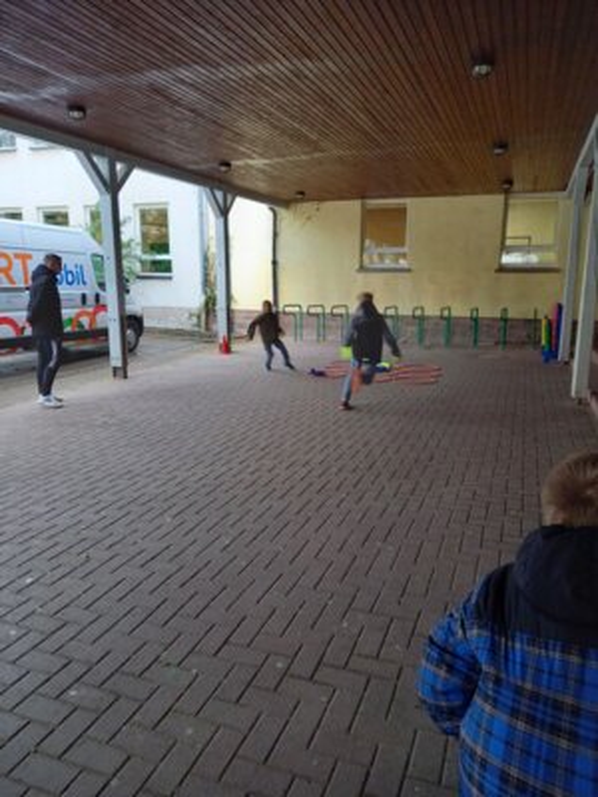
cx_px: 299
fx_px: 576
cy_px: 398
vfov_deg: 69.4
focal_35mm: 25
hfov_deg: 54.9
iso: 200
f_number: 1.8
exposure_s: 1/50
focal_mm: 4.65
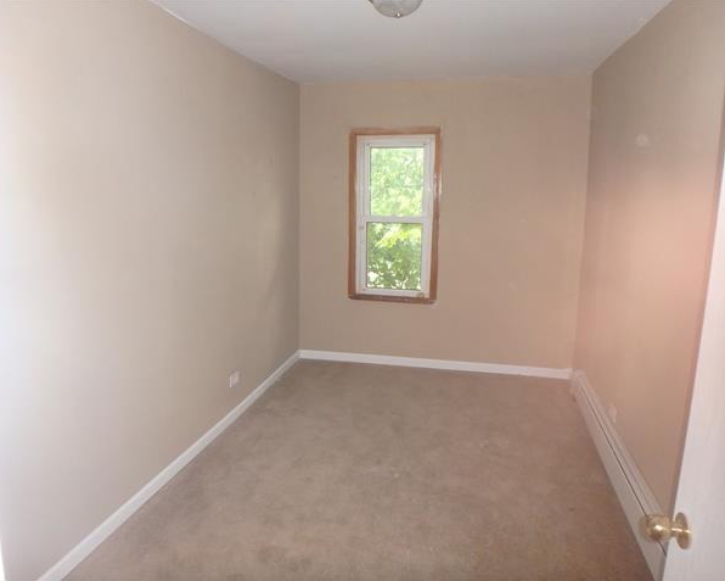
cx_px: 372
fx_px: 472
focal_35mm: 22
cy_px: 290
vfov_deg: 63.1
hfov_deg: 75.0
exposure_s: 1/30
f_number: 3.5
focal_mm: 3.7
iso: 400
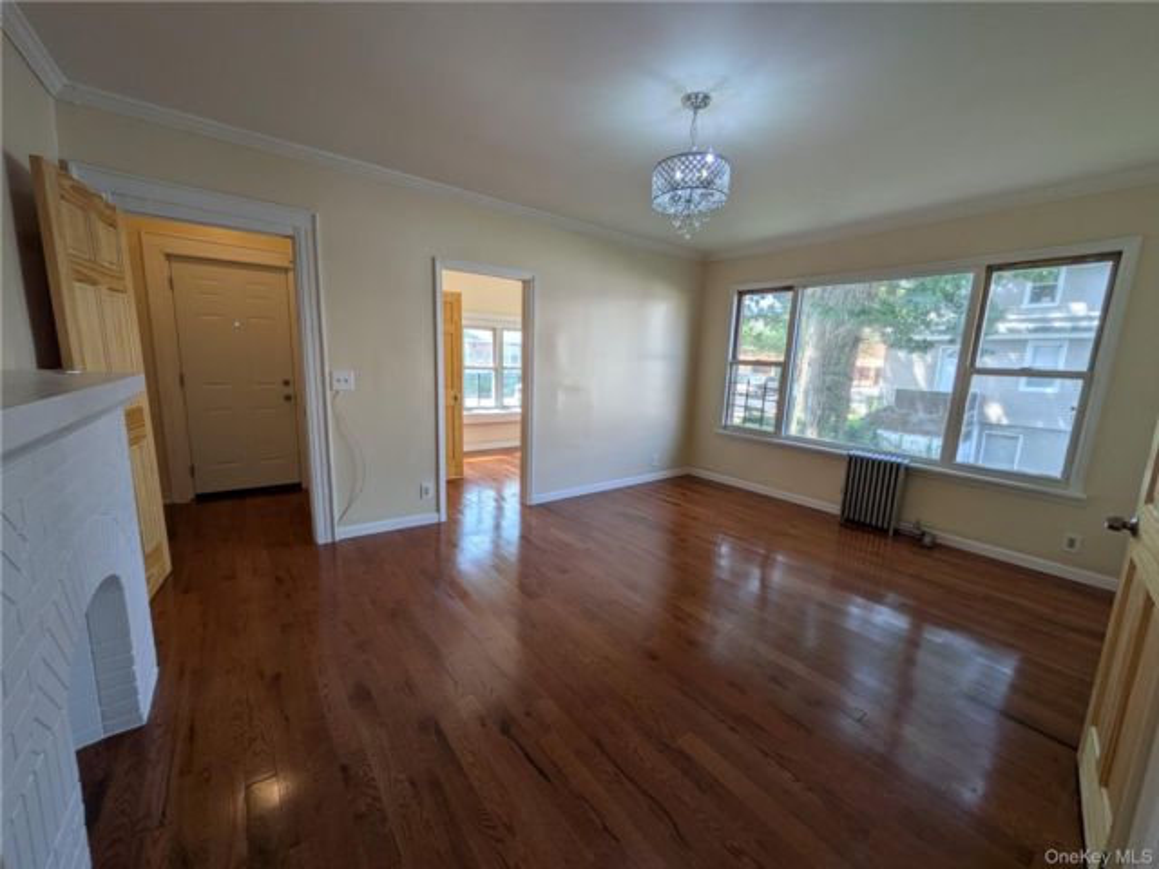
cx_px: 580
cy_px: 434
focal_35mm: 14
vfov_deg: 85.7
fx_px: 469
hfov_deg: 102.1
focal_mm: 1.83
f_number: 2.2
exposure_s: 1/169
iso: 46
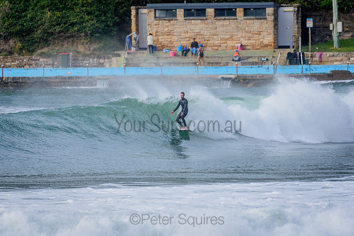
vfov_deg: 1.8
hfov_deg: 2.7
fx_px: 7376
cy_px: 118
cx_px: 177
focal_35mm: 750
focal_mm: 500
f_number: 5.6
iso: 450
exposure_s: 1/2000
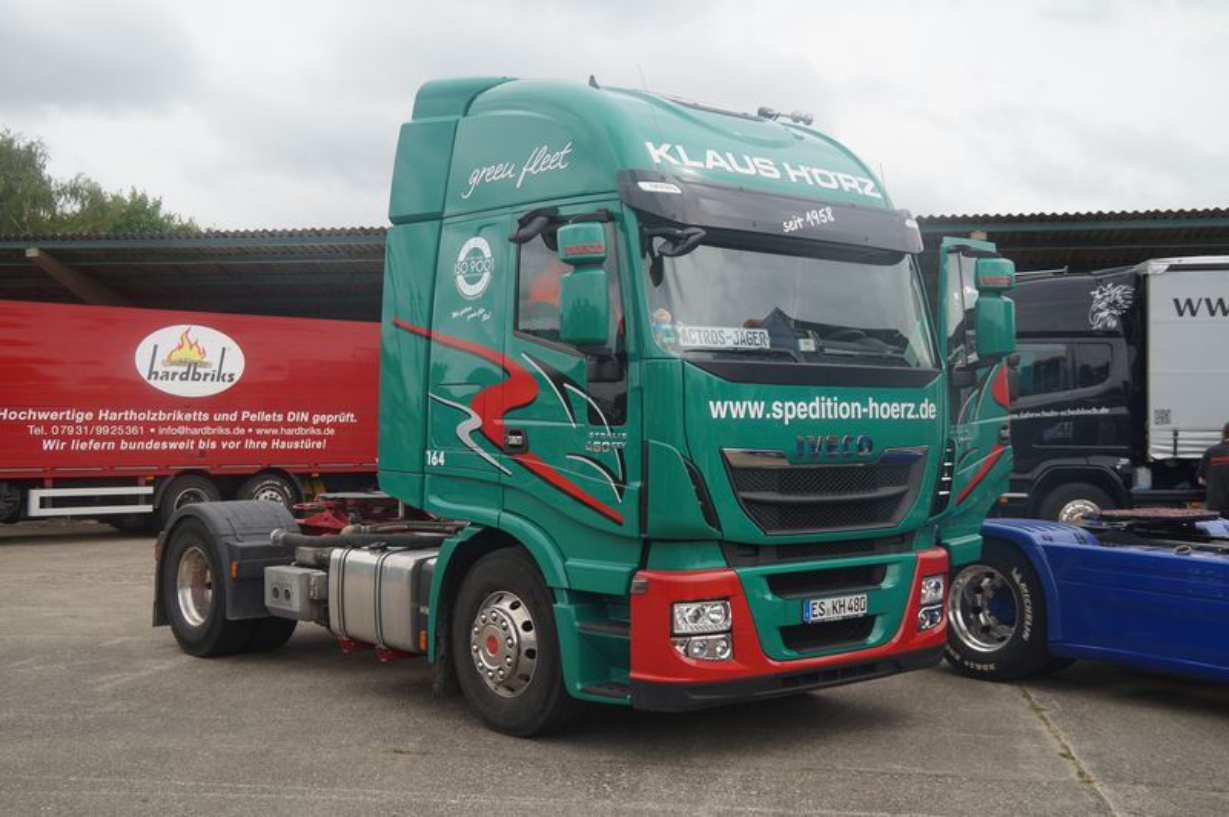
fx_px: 1433
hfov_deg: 46.4
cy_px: 408
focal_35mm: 42
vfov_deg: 31.8
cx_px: 614
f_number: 4.5
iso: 100
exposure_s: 1/250
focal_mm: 28
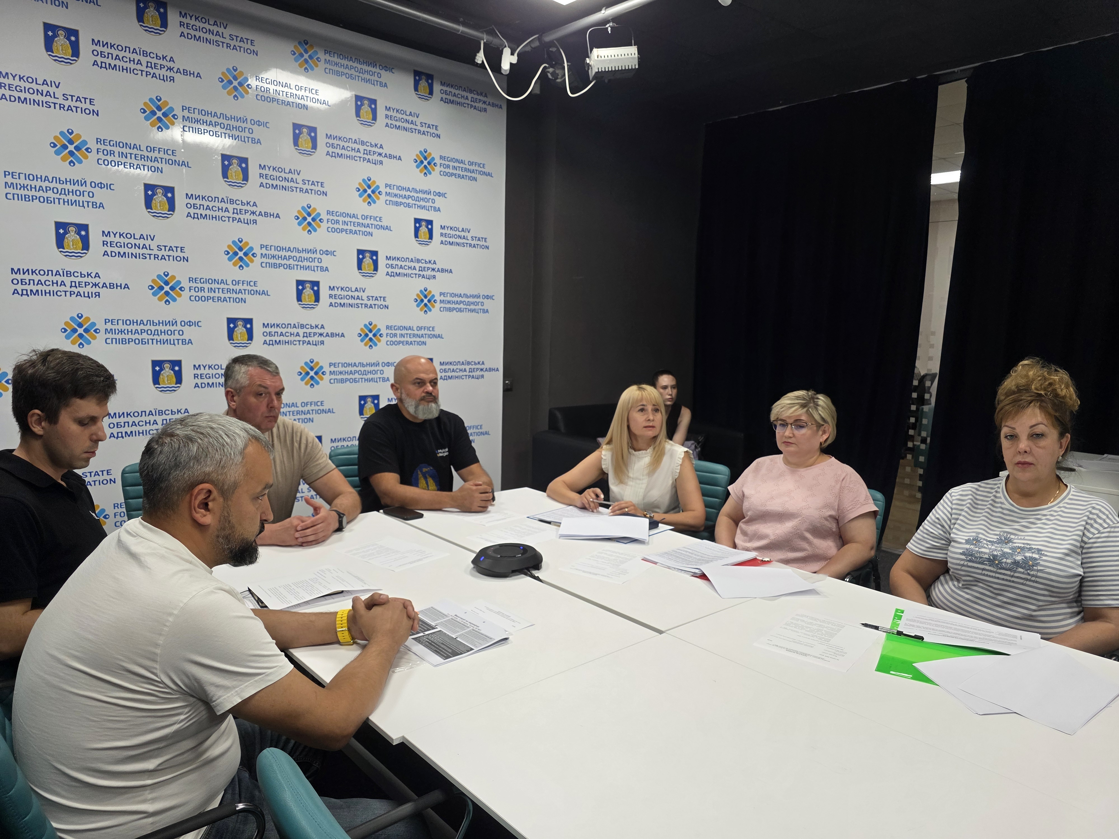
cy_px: 420
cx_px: 560
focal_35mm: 23
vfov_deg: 58.9
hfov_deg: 73.9
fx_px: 744
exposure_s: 1/100
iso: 160
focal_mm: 6.3
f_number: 1.7
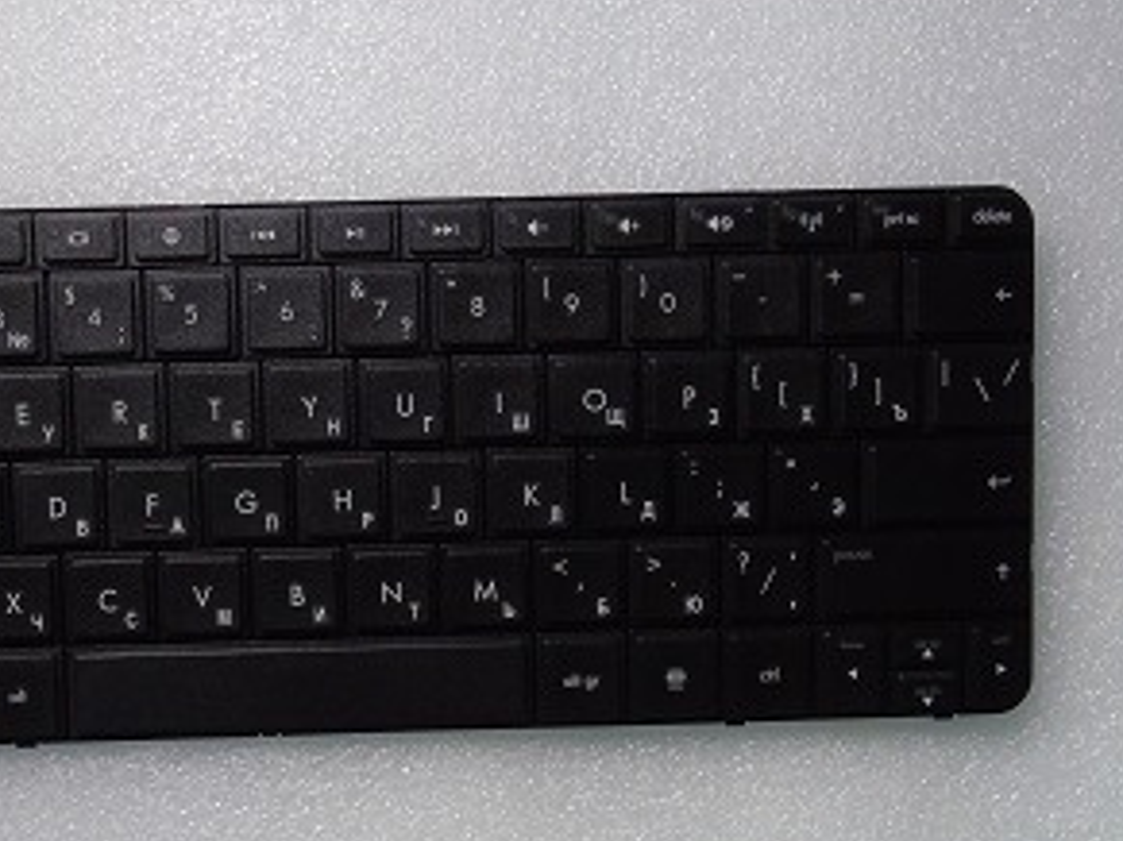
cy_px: 536
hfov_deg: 34.6
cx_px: 355
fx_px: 1784
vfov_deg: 26.4
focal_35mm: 55
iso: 400
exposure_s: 1/40
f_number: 6.5
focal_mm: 7.1
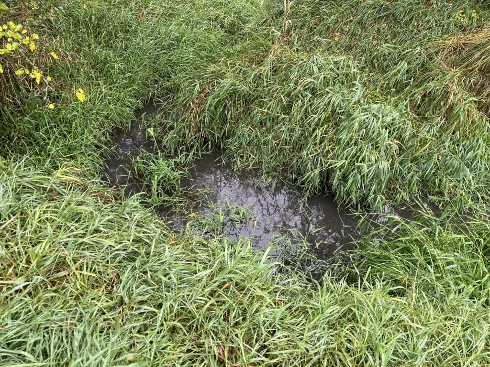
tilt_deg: -42.6
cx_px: 245
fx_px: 368
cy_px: 184
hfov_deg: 67.3
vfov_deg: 53.1
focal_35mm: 26
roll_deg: +2.4
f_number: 1.6
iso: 100
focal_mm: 5.1
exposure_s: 1/121
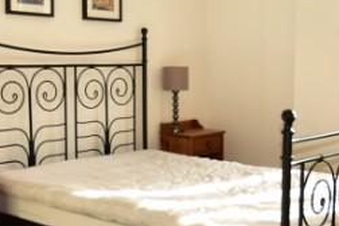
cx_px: 195
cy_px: 127
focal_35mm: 61
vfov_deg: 22.2
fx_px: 574
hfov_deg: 32.8
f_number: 4
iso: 250
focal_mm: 10
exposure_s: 1/200
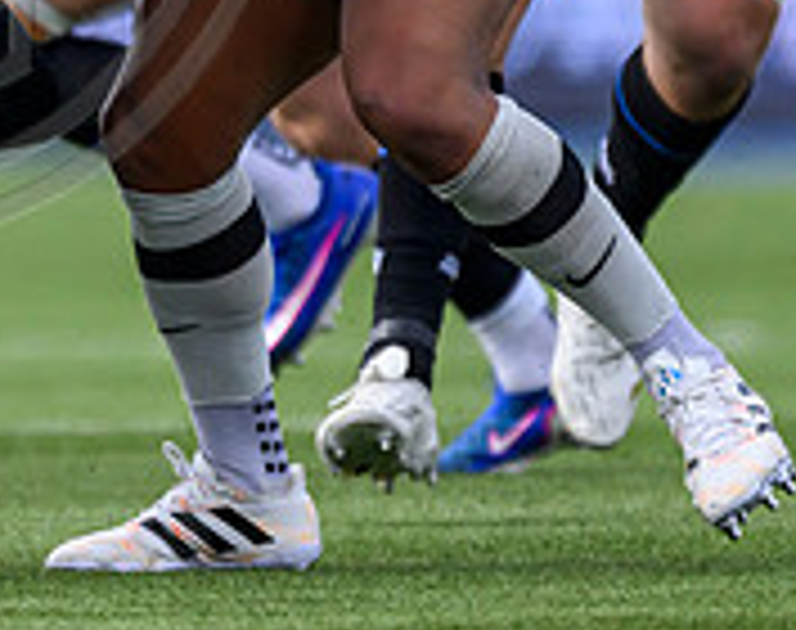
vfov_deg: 0.7
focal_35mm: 2210
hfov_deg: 0.9
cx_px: -250
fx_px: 51836
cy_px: -183
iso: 500
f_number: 4
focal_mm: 560
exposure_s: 1/2000
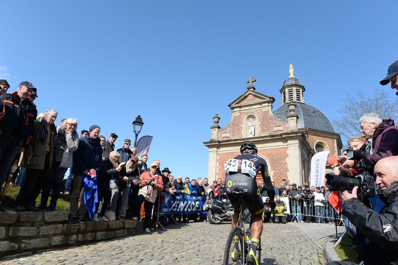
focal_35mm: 24
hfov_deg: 73.8
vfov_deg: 53.1
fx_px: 265
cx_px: 199
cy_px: 132
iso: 500
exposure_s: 1/800
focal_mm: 24
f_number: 8
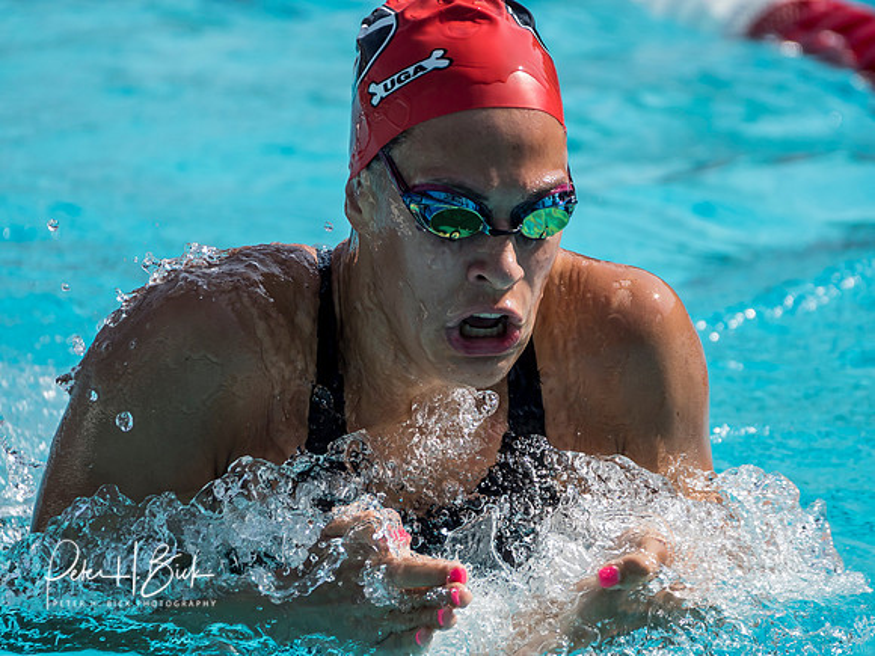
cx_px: 438
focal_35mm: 561
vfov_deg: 2.7
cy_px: 328
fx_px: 14181
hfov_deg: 3.5
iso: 250
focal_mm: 280
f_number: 5.6
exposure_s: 1/1250
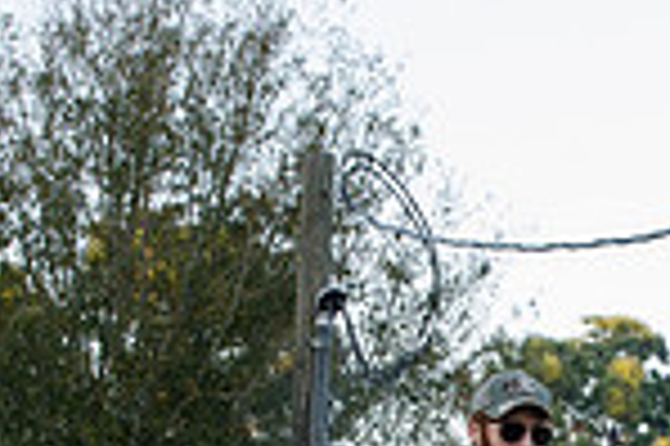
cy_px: 595
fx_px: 3792
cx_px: 639
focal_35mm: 204
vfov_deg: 6.7
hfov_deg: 10.0
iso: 320
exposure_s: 1/25
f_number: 10
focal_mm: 35
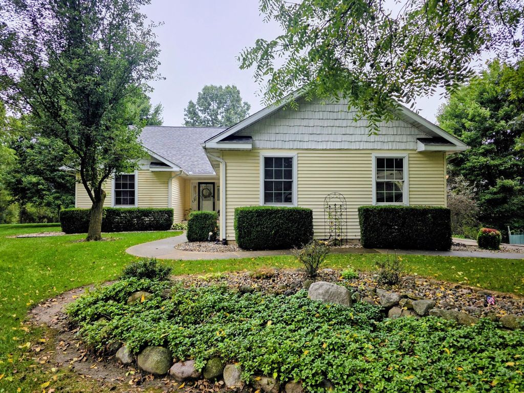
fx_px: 348
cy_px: 196
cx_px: 262
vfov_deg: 58.9
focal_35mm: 23
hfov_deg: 73.9
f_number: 1.7
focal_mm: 6.3
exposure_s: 1/359
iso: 40
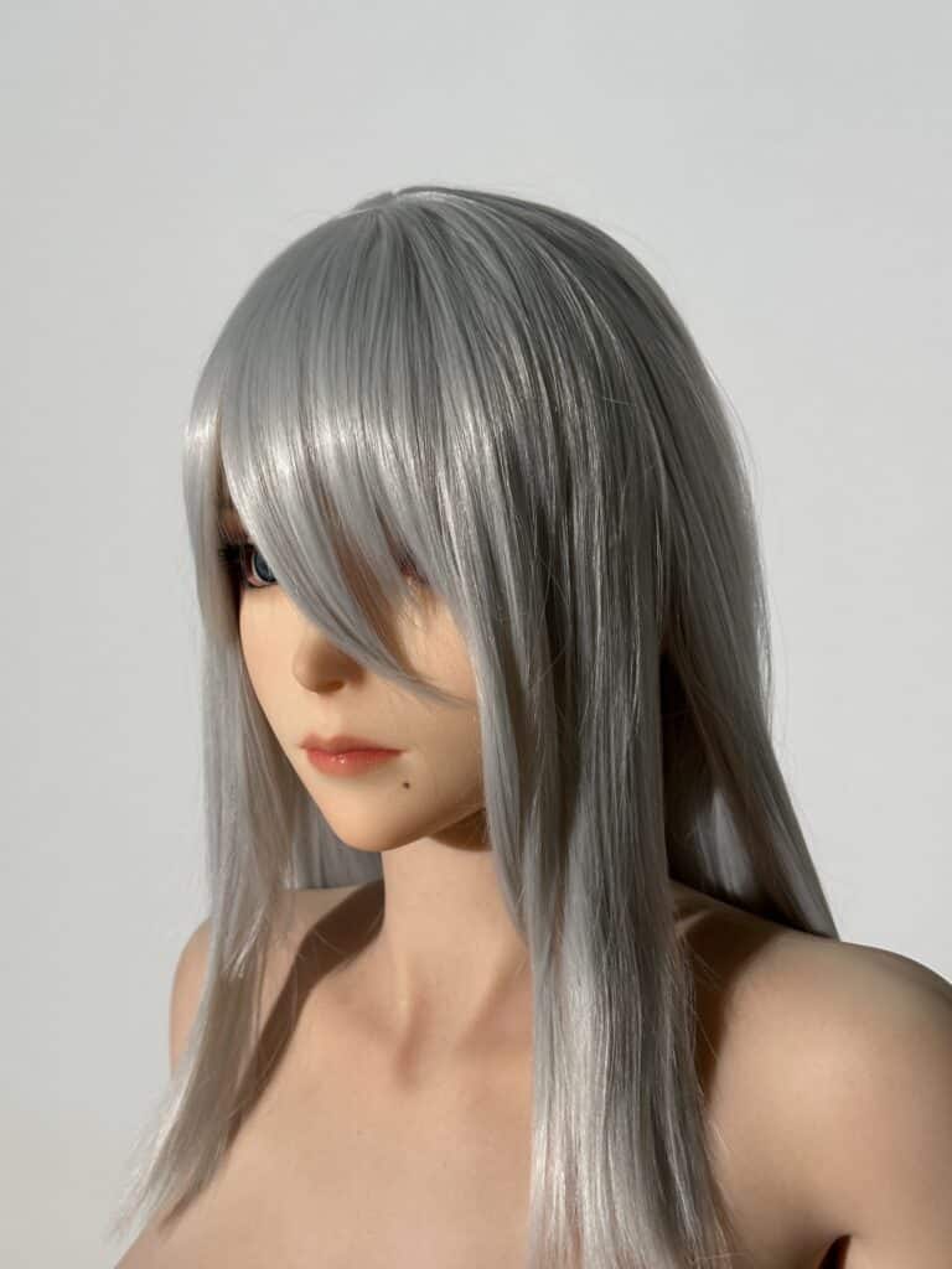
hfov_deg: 30.3
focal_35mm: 48
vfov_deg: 39.7
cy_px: 634
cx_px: 476
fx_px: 1760
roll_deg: +0.8
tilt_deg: -7.5
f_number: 1.78
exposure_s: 1/144
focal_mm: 6.86
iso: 64
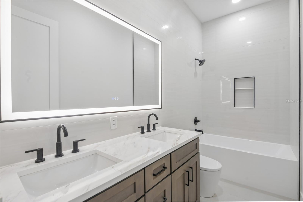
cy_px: 101
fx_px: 135
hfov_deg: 96.7
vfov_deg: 73.7
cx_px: 152
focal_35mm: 16
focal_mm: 16
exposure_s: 1/40
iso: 400
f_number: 8
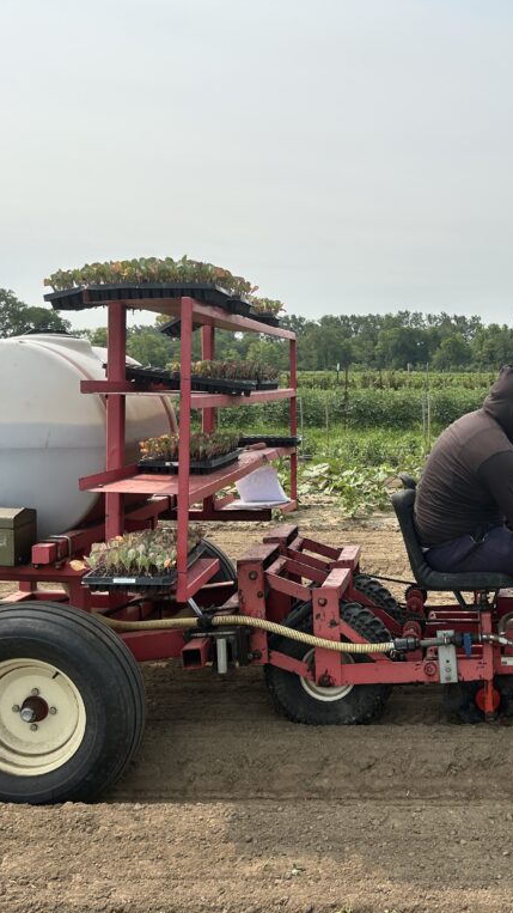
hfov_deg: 30.2
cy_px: 456
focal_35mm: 38
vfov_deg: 52.8
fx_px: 919
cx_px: 432
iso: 50
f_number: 1.5
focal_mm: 5.7
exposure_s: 1/5076
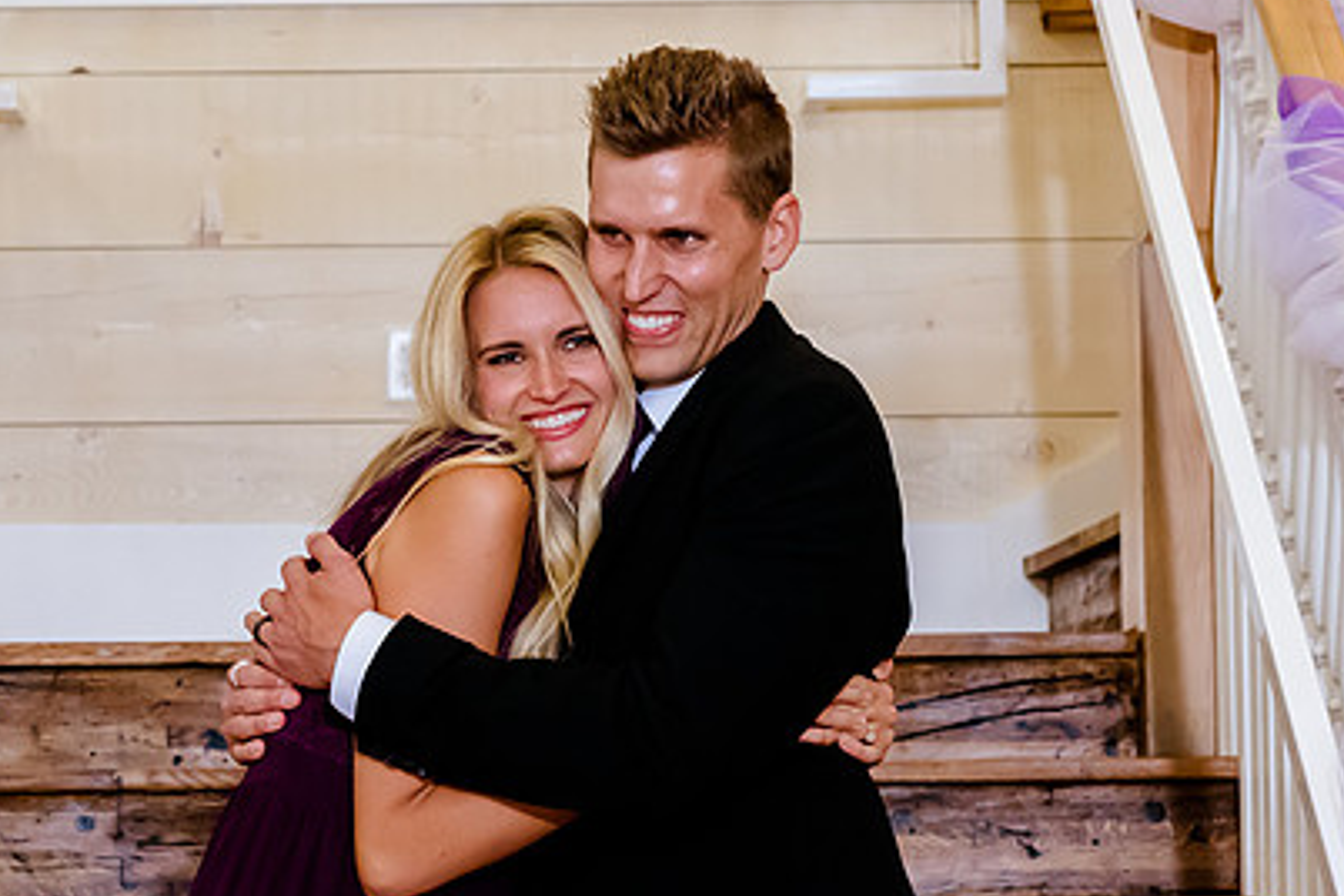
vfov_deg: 9.0
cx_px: 467
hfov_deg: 13.4
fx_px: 5712
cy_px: 482
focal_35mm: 153
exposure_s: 1/200
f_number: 6.3
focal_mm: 62
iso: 2500
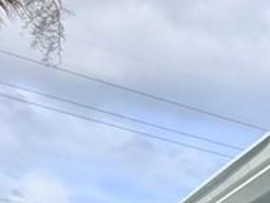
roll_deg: -3.2
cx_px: 908
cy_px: 499
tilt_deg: -3.1
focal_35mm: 105
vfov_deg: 11.5
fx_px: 819
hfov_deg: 10.0
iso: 20
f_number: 2.2
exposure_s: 1/770
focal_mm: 2.22
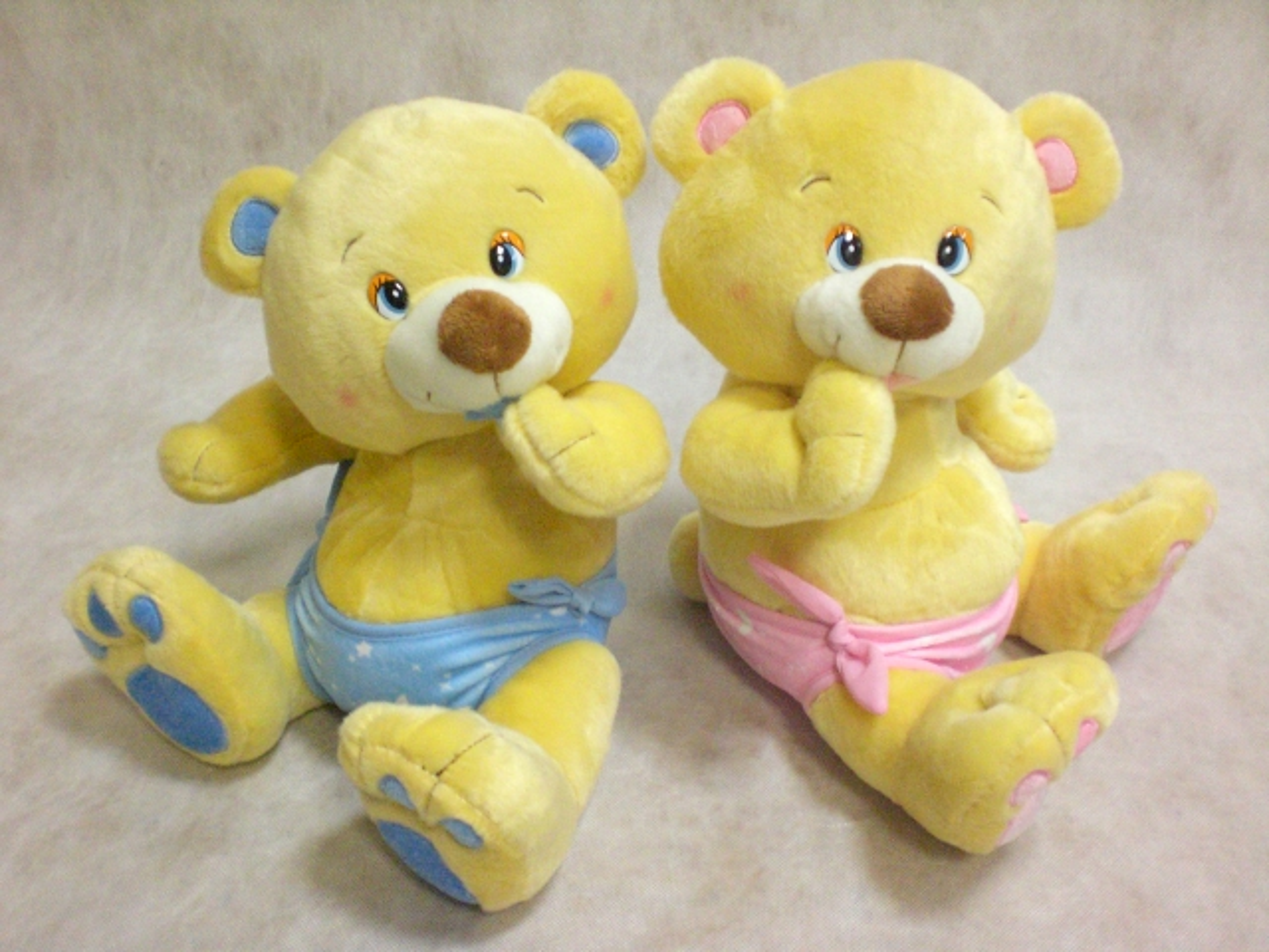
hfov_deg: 49.0
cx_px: 634
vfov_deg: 37.7
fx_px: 1393
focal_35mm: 38
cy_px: 476
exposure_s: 1/50
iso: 800
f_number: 3.1
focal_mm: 6.3
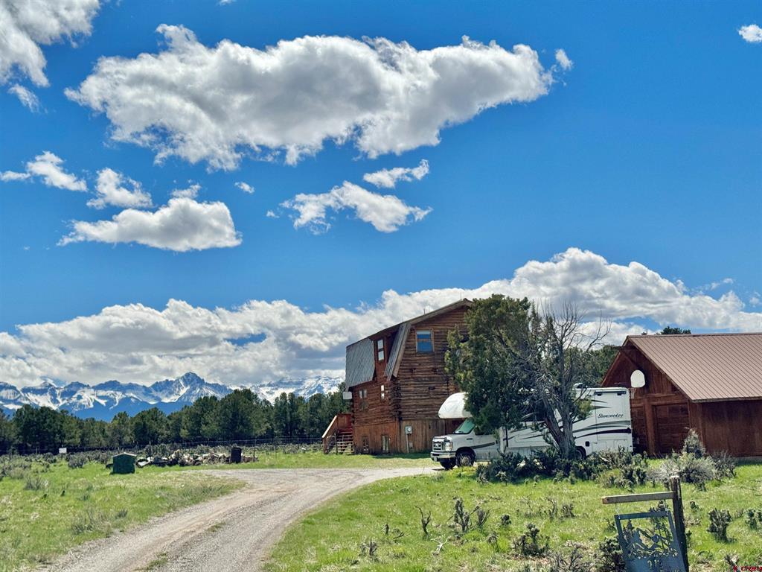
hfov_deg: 39.7
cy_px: 286
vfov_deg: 30.3
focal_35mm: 48
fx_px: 1057
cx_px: 381
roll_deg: +3.1
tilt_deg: +7.5
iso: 64
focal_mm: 6.76
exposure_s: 1/15385
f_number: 1.78
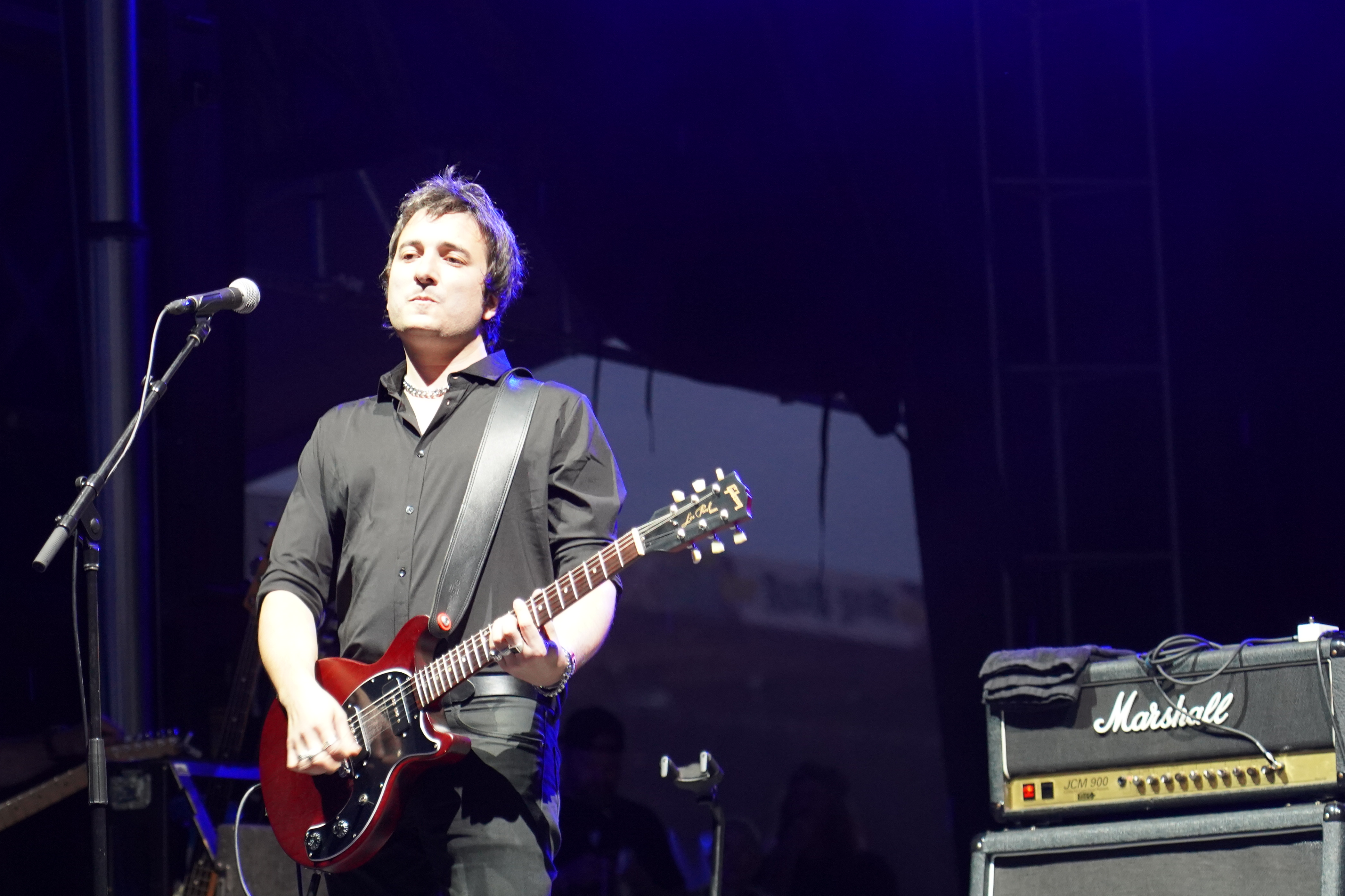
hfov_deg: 13.7
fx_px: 5604
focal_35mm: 150
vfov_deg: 9.1
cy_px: 504
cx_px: 535
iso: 3200
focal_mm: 105
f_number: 4
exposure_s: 1/125
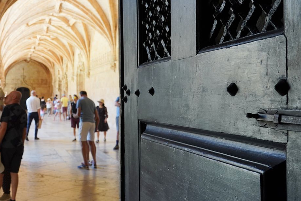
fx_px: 435
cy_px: 86
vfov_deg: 26.0
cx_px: 14
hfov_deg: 35.3
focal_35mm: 52
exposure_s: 1/100
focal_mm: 24
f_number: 6.3
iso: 800
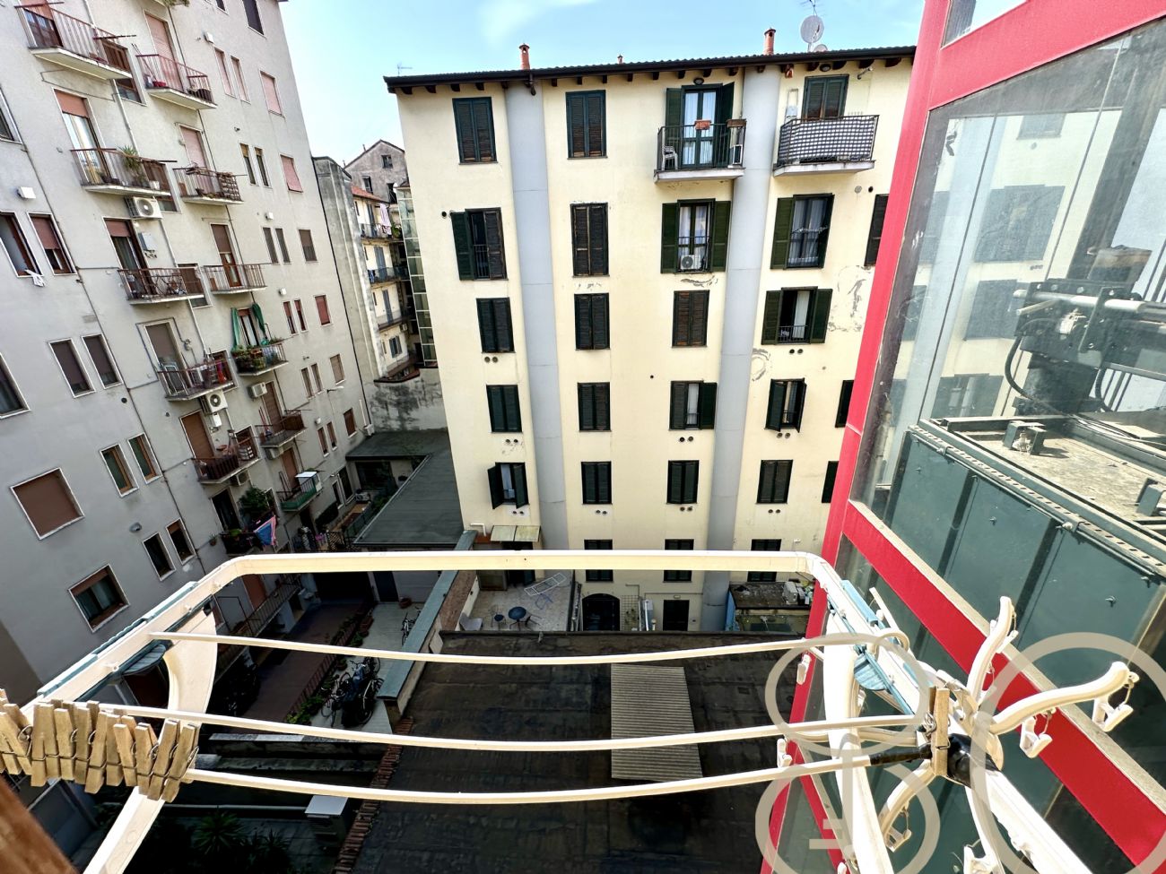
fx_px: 472
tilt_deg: -22.8
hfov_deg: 102.1
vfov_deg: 85.7
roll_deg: +2.5
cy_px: 437
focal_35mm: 14
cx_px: 583
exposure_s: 1/647
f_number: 2.2
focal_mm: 2.22
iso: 40
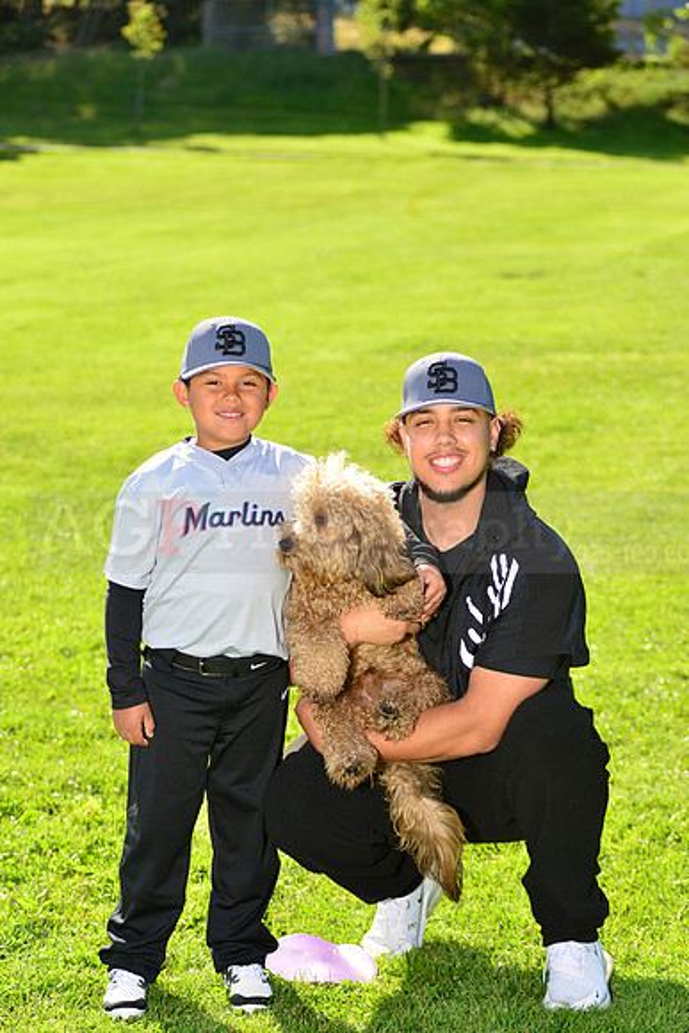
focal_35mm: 86
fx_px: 2467
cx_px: 344
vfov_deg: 23.6
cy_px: 516
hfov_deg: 15.9
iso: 100
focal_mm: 86
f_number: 5
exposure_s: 1/250
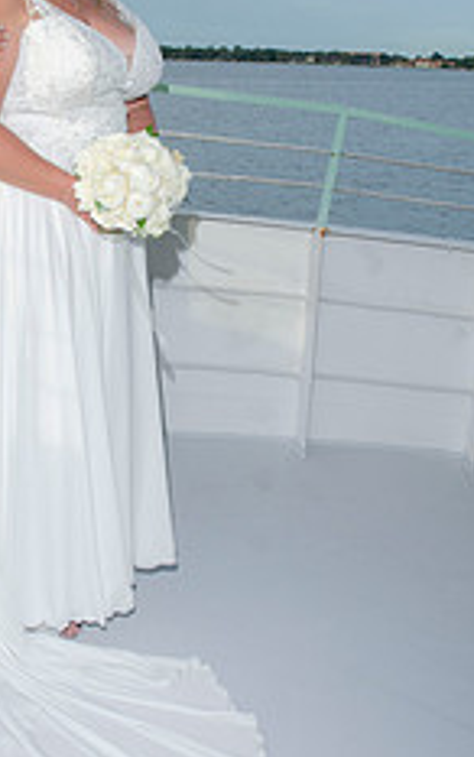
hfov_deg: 23.9
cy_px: 283
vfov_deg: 37.9
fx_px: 1093
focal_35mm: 53
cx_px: 62
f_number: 8
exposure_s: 1/250
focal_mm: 18
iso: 100
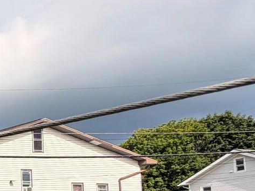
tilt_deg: +4.3
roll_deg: +0.2
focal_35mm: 61
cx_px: -227
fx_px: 450
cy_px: 221
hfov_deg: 20.2
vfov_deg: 22.4
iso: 20
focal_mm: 2.22
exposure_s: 1/779
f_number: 2.2
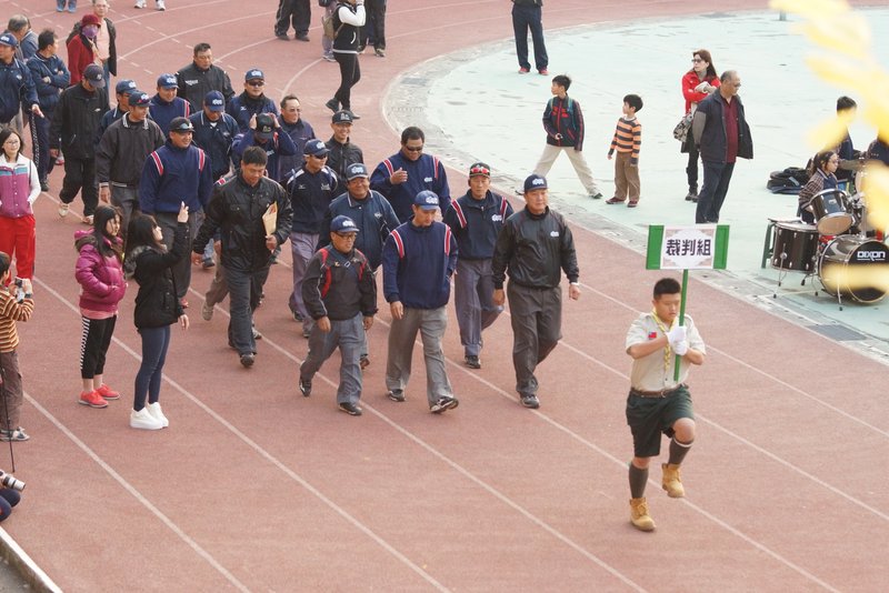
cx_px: 444
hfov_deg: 15.2
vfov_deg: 10.2
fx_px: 3335
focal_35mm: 135
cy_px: 296
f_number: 4
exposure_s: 1/800
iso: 1600
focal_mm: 90
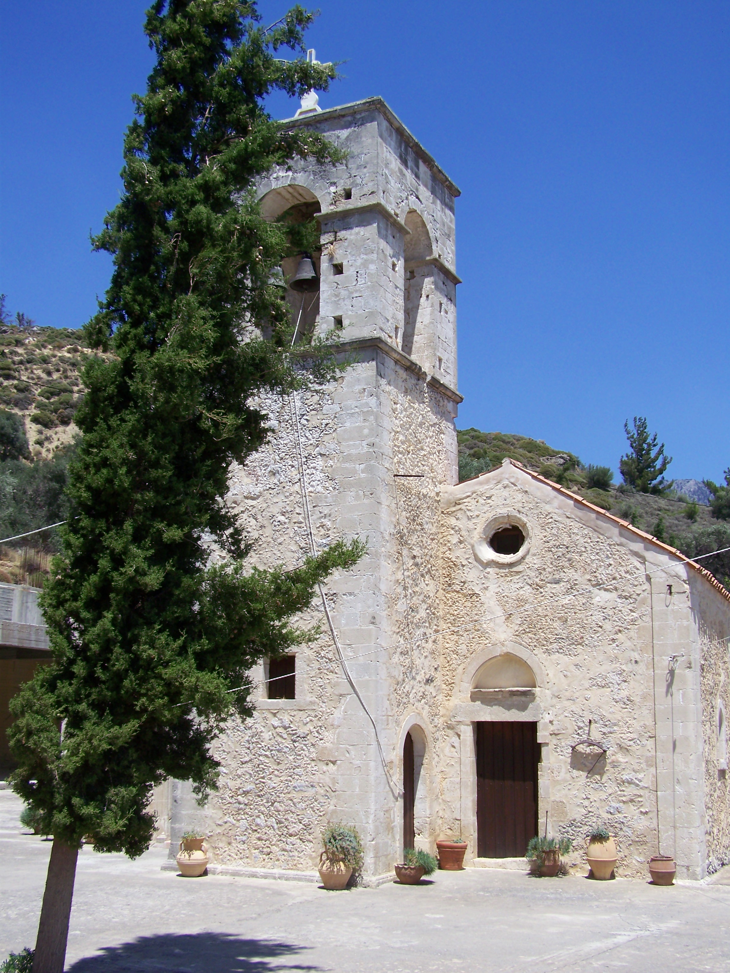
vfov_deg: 49.0
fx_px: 1068
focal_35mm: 38
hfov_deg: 37.7
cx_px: 365
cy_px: 486
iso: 64
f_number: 4
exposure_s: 1/640
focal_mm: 6.3
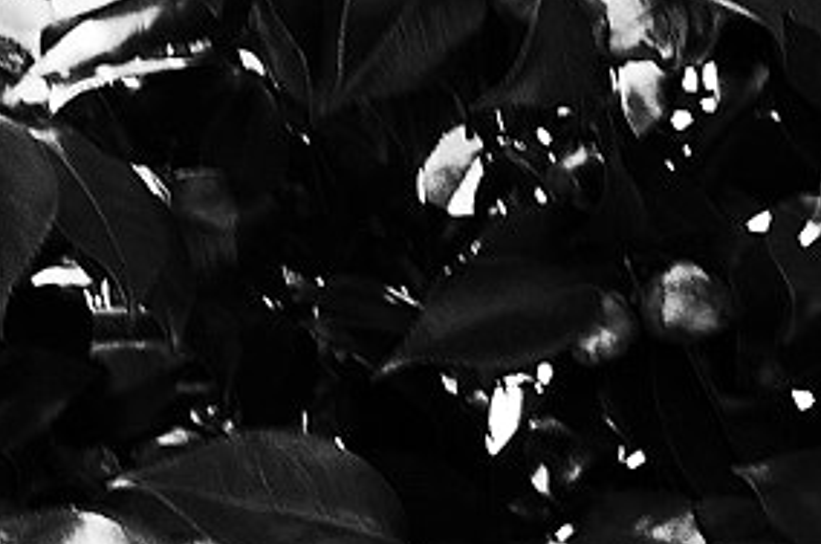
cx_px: -890
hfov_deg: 11.5
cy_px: 913
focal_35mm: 158
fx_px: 3595
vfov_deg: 8.4
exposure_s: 1/60
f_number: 3.5
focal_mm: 18.3
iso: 100
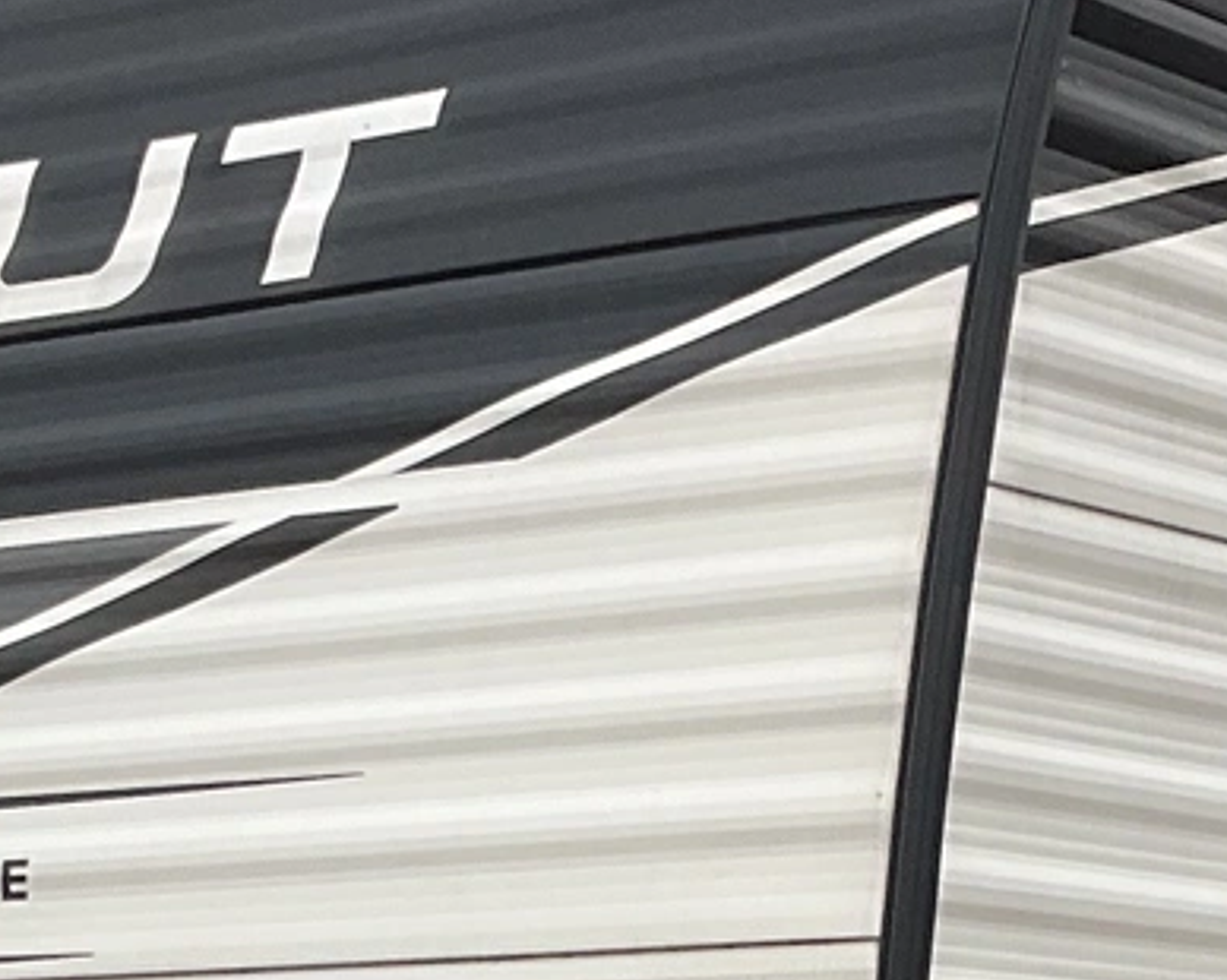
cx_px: 740
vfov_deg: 10.3
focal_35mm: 146
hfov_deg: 13.2
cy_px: 1410
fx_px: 5299
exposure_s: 1/1730
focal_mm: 3
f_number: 1.8
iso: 25
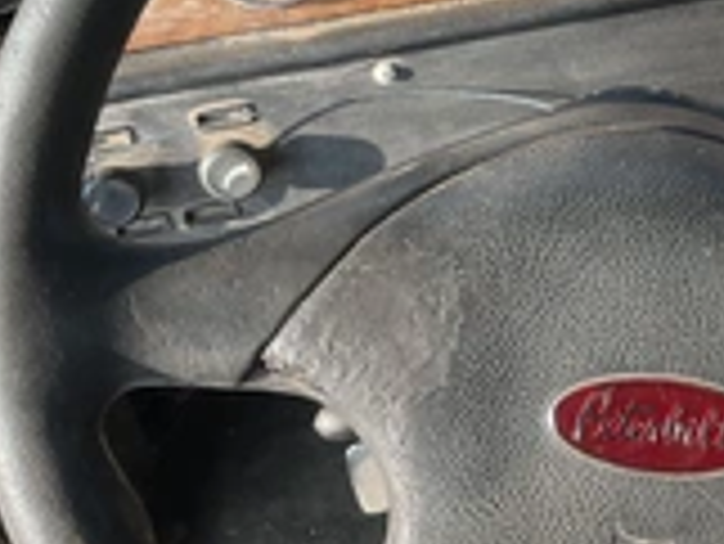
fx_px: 1507
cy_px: 54
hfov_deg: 25.5
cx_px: 746
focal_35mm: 72
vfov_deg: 20.1
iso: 16
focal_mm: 3
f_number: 1.8
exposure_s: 1/132
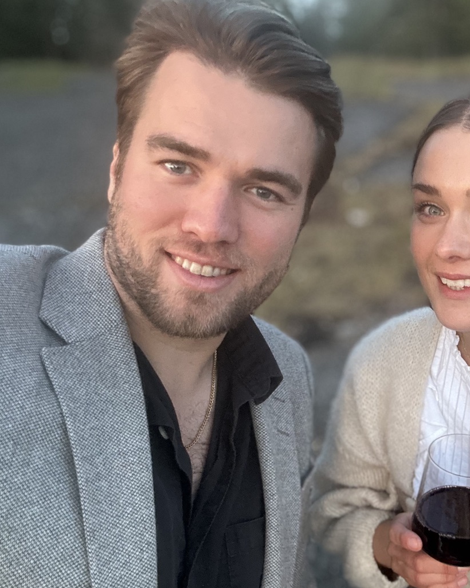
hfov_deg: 36.3
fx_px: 696
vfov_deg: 45.8
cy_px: 298
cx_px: 364
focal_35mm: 40
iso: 250
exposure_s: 1/60
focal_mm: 2.69
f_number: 1.9
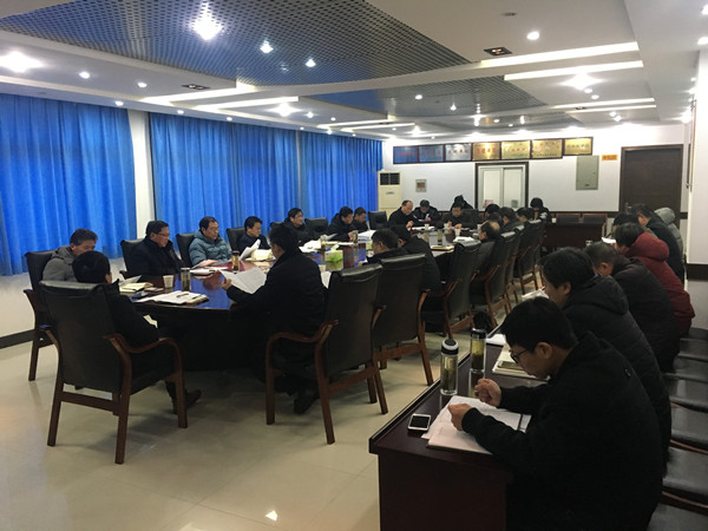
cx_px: 354
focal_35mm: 29
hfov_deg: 61.7
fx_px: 593
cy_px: 266
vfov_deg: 48.2
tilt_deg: -6.3
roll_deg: +0.0
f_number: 2.2
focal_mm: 4.15
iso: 200
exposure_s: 1/25
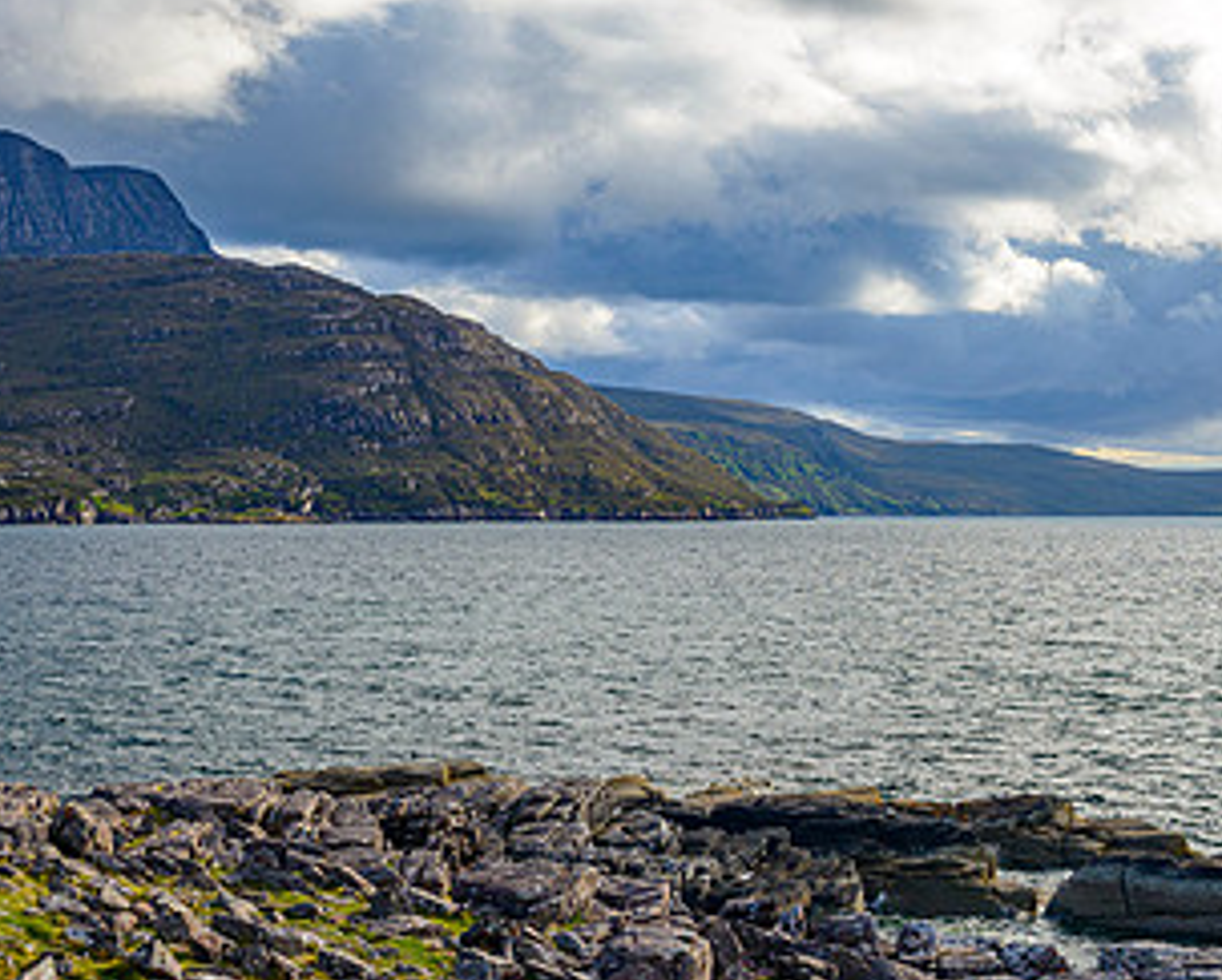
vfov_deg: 19.4
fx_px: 2860
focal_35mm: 79
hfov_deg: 23.5
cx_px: 137
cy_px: 534
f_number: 8
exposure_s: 1/100
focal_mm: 44
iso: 100
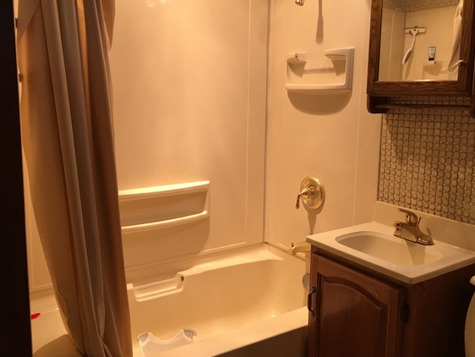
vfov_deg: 42.9
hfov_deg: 55.3
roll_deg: -0.8
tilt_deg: -7.1
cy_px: 161
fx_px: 453
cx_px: 226
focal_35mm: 33
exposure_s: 1/30
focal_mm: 4.15
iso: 40
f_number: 2.2
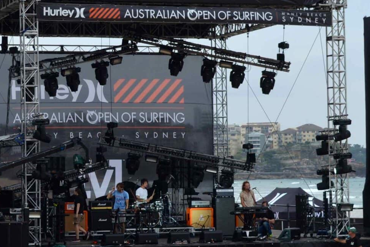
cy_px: 97
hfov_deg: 16.2
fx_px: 1295
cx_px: 82
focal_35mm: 126
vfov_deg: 10.9
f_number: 8
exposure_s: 1/250
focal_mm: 32
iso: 200
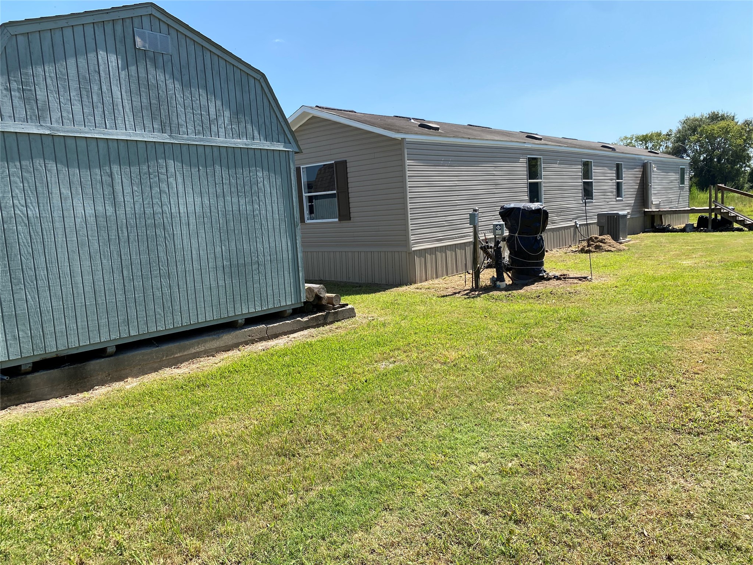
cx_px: 376
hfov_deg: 67.3
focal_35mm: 26
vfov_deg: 53.1
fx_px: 566
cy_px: 282
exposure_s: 1/2183
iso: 32
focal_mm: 4.25
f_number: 1.8
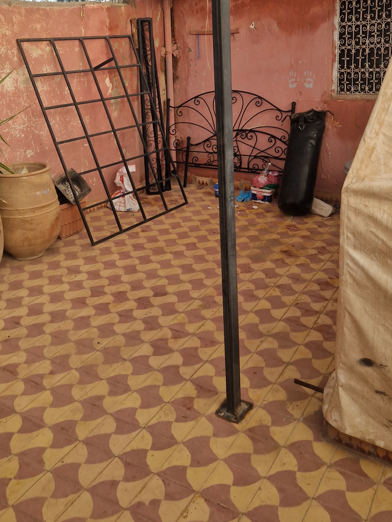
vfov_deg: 50.7
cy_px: 187
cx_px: 184
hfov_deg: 39.6
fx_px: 544
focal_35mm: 36
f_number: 1.8
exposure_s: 1/180
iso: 50
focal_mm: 5.4
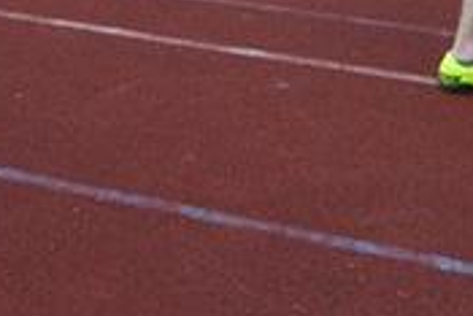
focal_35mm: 108
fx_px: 1420
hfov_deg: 18.2
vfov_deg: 11.6
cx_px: -41
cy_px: -286
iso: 400
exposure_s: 1/1250
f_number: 5
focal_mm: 18
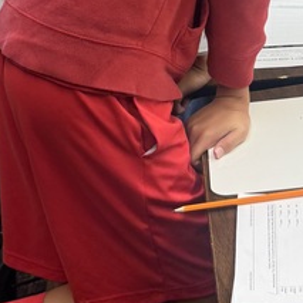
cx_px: 216
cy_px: -119
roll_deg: +3.1
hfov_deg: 17.0
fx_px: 1010
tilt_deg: -16.3
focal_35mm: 102
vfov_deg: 16.0
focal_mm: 6.76
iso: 125
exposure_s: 1/120
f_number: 1.78
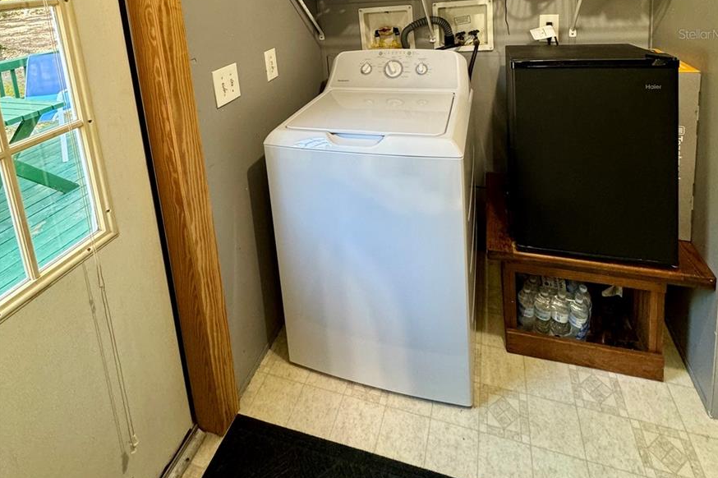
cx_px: 367
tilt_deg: -9.3
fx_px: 399
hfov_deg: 84.0
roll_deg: +4.3
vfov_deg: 52.9
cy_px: 34
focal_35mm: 20
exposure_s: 1/120
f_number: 2.2
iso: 250
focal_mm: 2.22
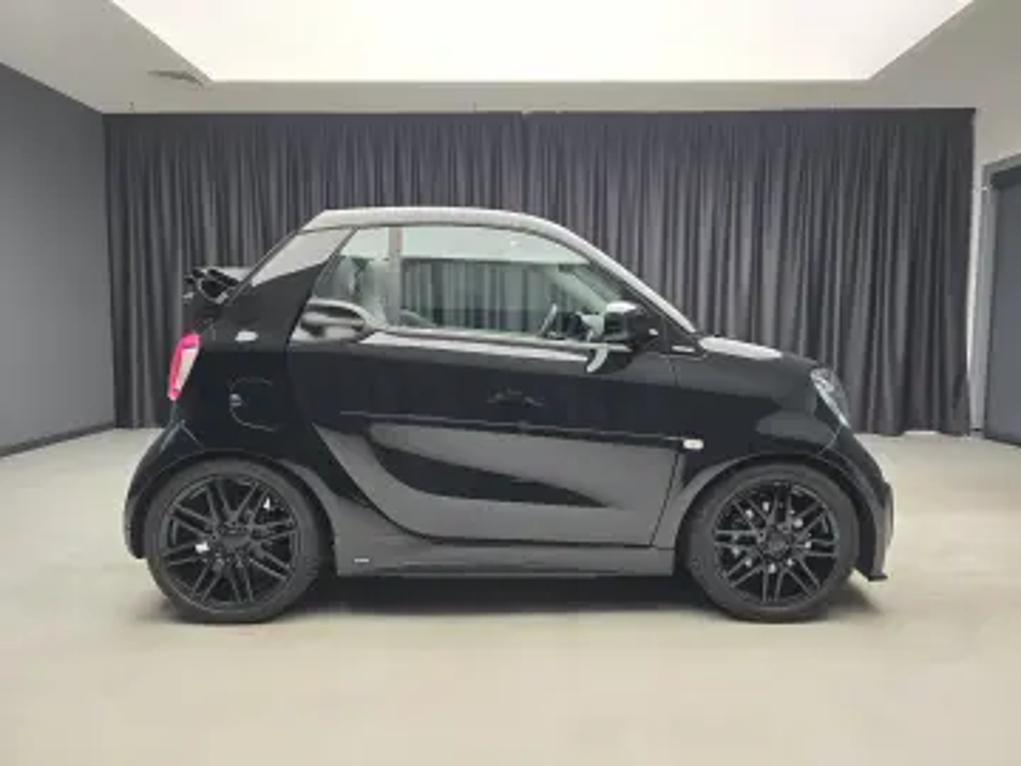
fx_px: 678
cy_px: 383
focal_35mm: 23
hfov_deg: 73.9
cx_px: 510
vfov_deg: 58.9
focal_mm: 6.3
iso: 250
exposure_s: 1/180
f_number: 1.7
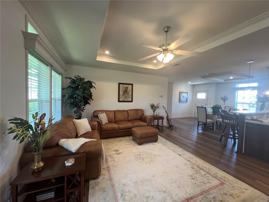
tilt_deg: -3.0
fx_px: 101
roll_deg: -1.7
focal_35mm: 13
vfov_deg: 89.9
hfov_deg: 106.2
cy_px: 101
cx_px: 134
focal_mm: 1.57
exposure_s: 1/60
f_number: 1.8
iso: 125
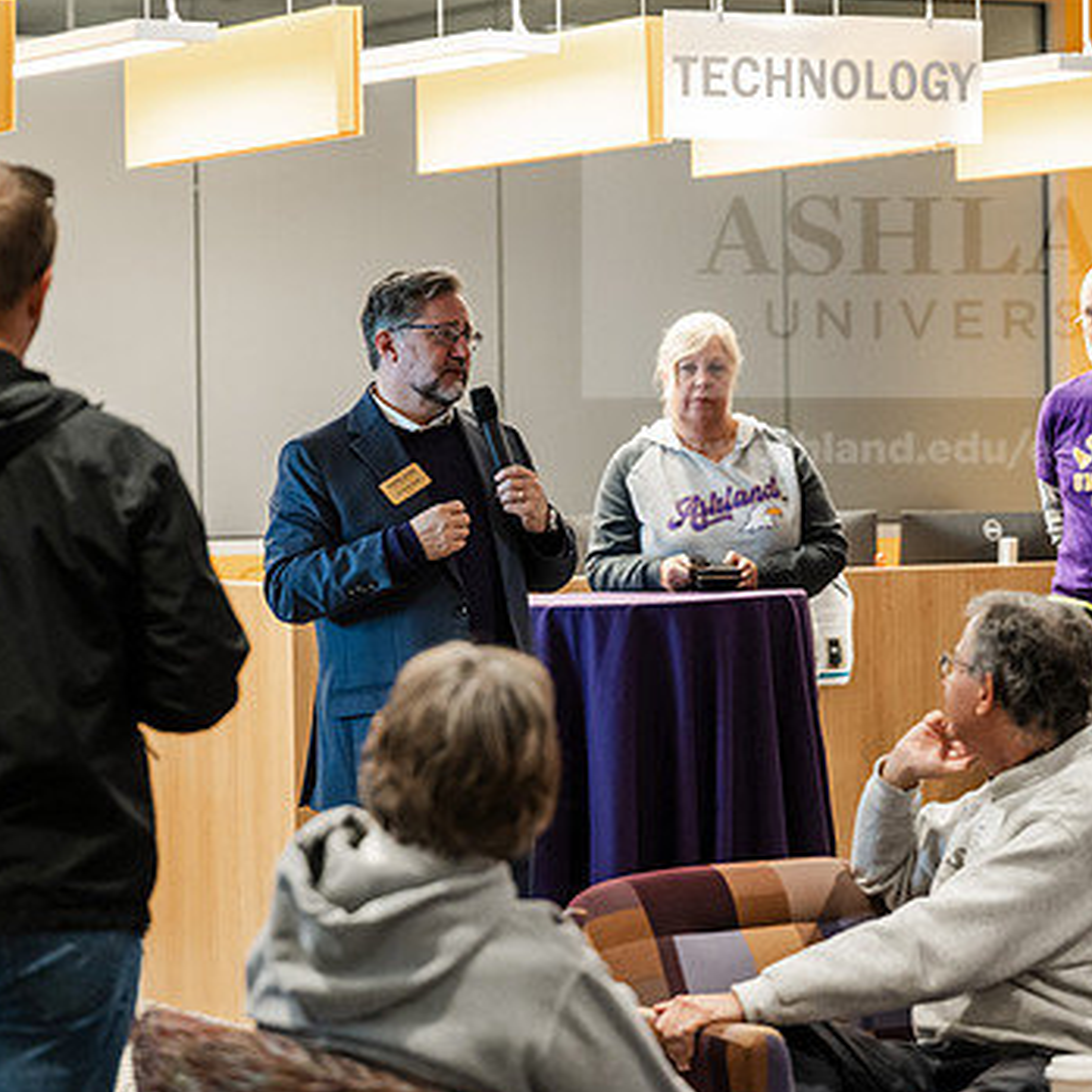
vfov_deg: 13.4
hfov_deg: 13.4
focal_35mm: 130
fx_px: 4640
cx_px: 488
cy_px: 515
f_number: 3.2
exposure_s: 1/200
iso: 3200
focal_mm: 92
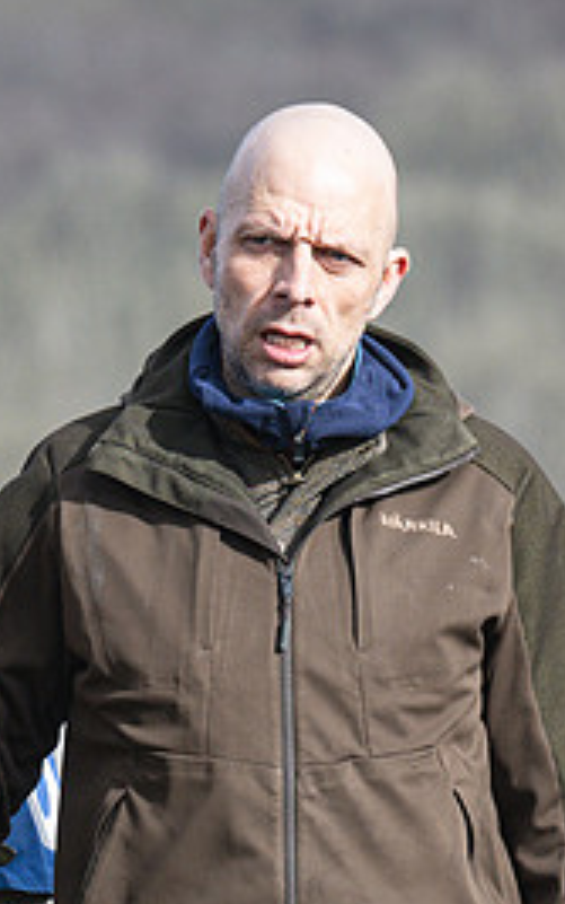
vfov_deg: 2.7
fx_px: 19034
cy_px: 532
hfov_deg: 1.7
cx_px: 122
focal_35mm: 773
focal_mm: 200
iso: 400
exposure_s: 1/1250
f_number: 5.6
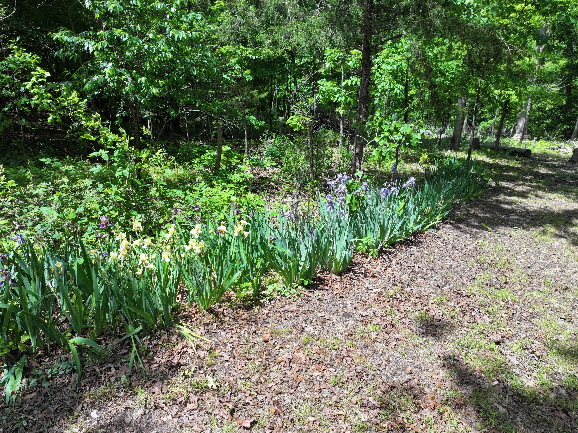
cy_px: 216
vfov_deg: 56.8
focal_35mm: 24
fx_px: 401
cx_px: 289
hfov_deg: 71.6
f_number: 2.8
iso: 100
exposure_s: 1/640
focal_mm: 12.29
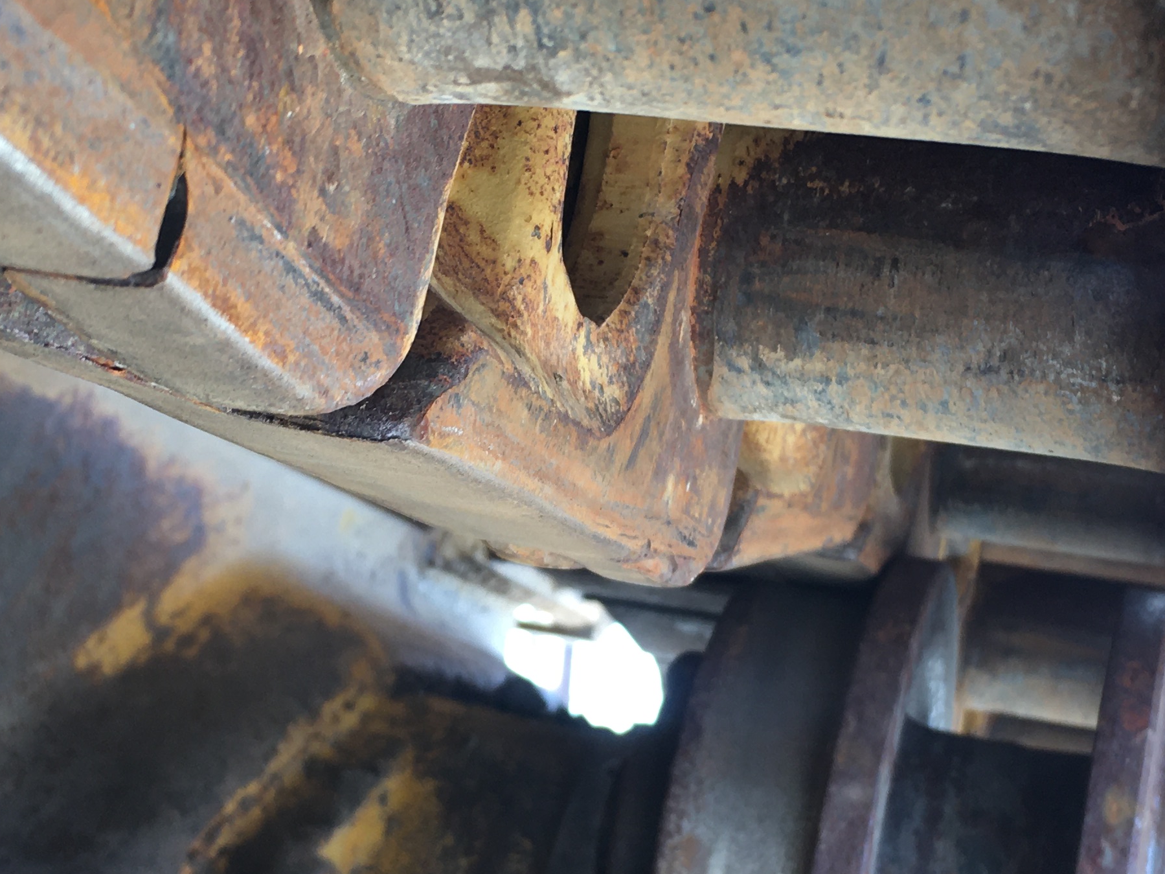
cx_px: 508
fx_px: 2187
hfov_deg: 29.8
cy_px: 489
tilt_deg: +6.8
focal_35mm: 65
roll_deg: -12.0
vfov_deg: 22.6
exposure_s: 1/60
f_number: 2.2
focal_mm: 4.15
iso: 25
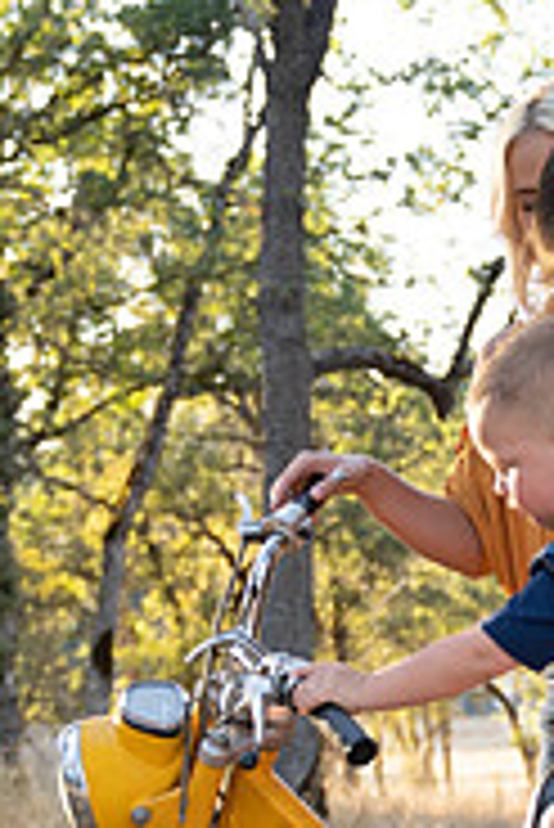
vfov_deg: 24.3
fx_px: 1912
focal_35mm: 83
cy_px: 585
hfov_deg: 16.1
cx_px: 590
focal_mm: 34
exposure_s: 1/160
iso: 200
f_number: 2.8
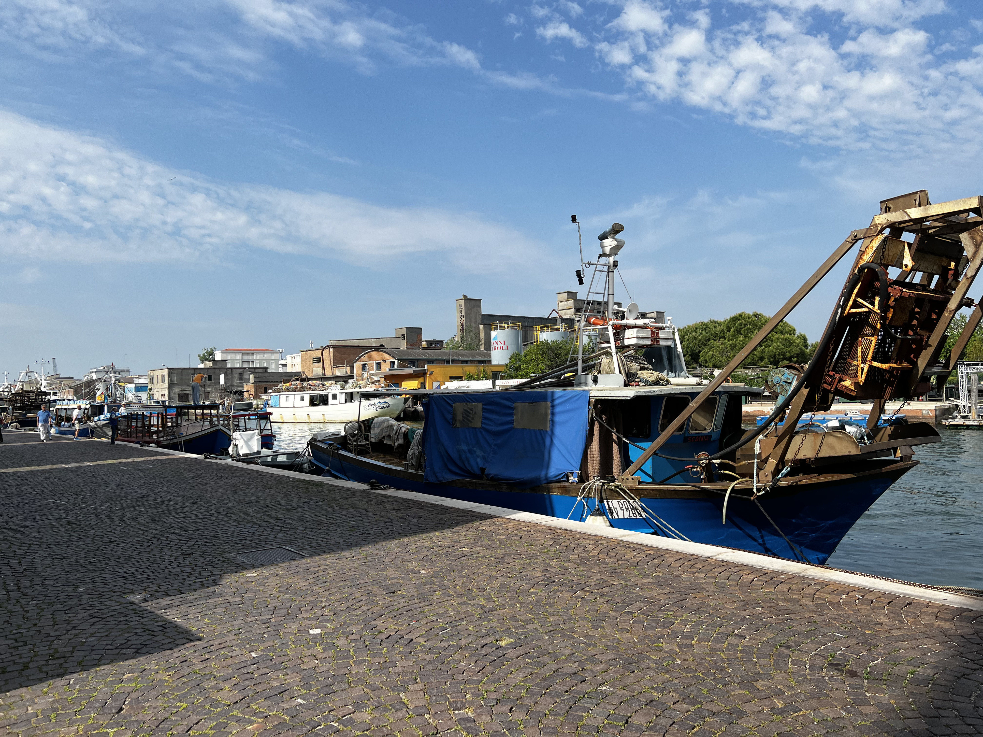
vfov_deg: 53.1
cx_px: 492
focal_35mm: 26
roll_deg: +1.1
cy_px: 368
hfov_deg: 67.3
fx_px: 738
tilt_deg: +1.5
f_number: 1.5
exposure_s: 1/5076
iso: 50
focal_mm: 5.7
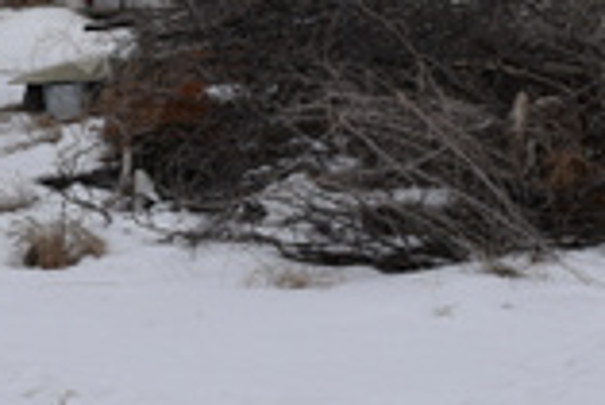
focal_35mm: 110
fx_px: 1850
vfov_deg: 12.5
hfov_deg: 18.5
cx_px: 193
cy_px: 228
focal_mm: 18
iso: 100
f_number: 7.1
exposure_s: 1/200
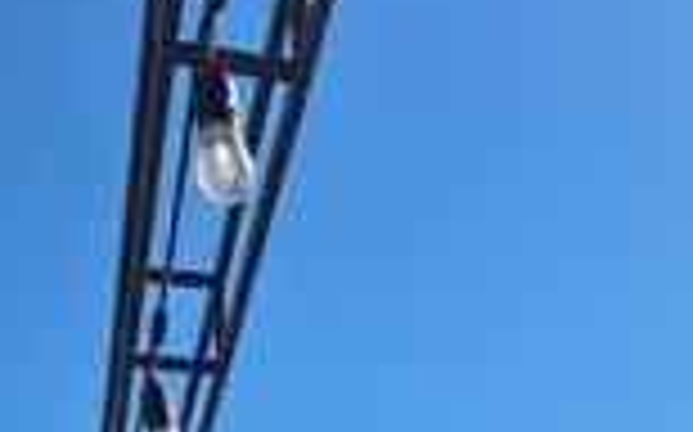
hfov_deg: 29.7
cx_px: 583
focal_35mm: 67
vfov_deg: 15.4
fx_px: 1264
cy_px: 868
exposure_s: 1/2775
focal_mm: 2.2
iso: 50
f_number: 2.2
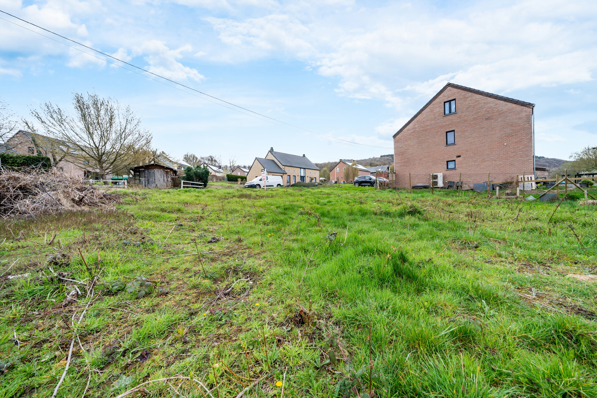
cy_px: 199
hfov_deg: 112.6
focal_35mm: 12
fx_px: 199
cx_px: 298
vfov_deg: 90.0
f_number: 8
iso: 100
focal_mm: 12
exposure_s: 1/125
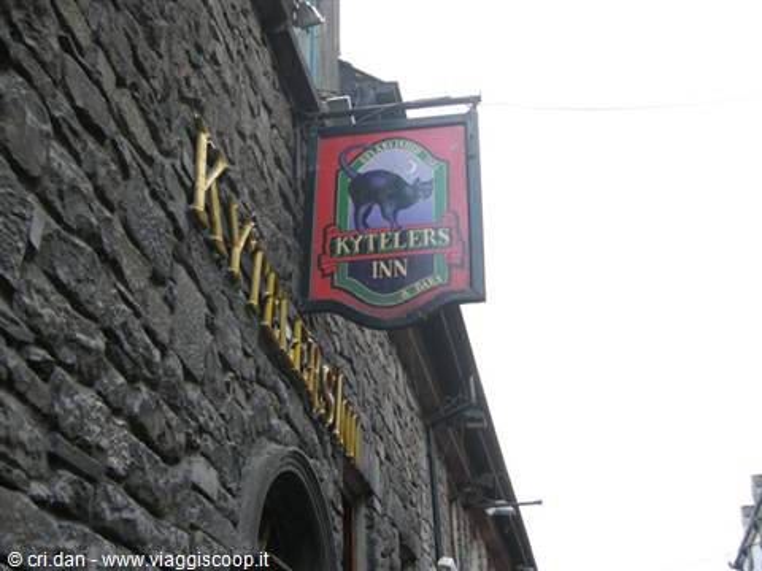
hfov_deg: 39.7
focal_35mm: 48
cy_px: 286
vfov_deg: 30.3
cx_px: 381
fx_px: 1057
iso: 64
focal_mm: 10.1
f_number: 3.1
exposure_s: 1/103
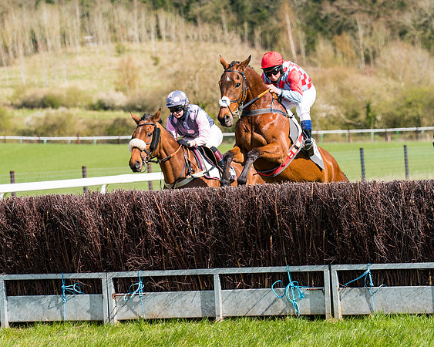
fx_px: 2751
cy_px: 171
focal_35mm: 214
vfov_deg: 7.2
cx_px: 216
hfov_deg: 9.0
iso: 400
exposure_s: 1/2000
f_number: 4.5
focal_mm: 136
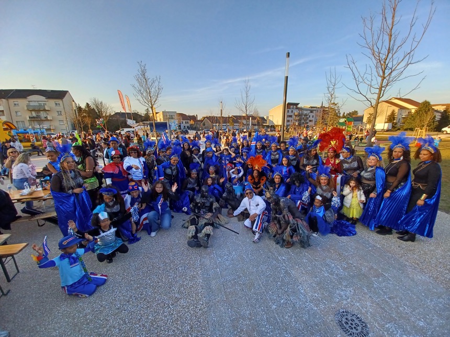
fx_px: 169
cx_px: 225
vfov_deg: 89.9
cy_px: 168
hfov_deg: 106.2
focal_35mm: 13
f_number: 2.2
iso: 40
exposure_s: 1/405
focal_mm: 1.42
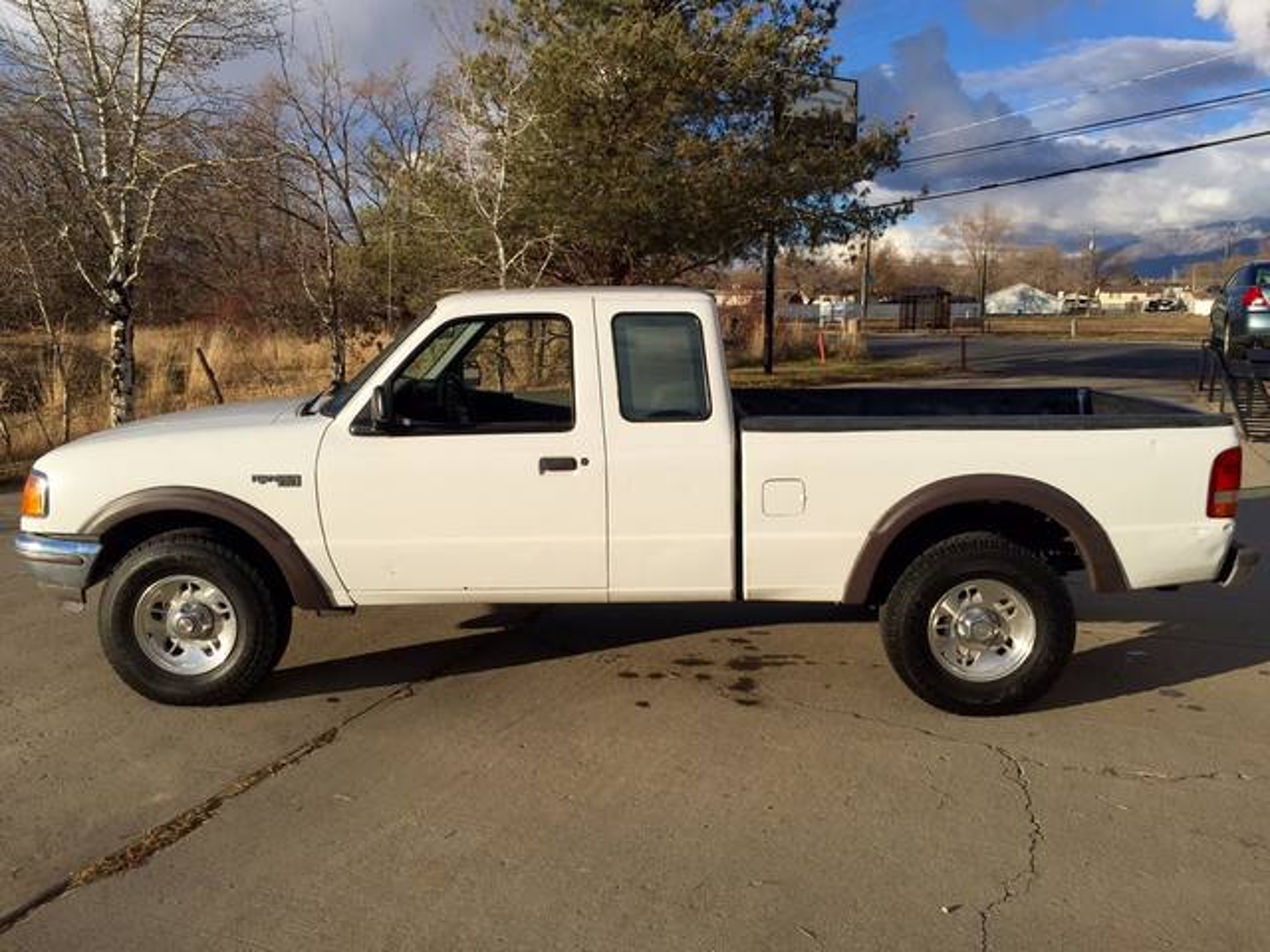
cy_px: 476
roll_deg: -0.5
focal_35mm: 29
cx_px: 635
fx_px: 1064
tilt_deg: -8.8
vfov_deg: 48.2
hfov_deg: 61.7
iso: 32
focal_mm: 4.15
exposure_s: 1/2825
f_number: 2.2
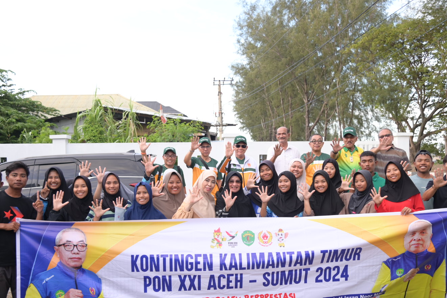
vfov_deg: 34.9
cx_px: 209
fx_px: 472
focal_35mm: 38
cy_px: 177
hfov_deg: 50.7
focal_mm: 31
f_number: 4
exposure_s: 1/320
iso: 500
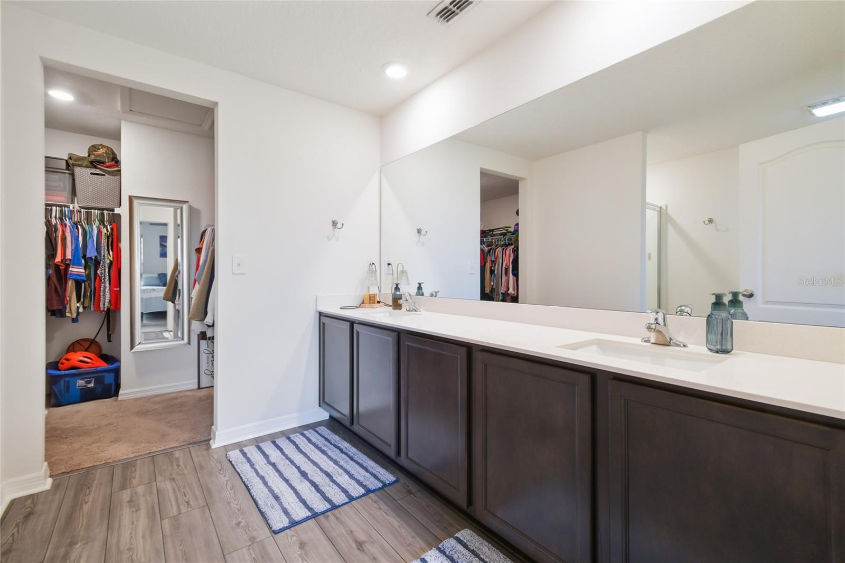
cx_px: 422
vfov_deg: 77.3
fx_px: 352
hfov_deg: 100.4
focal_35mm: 15
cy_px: 282
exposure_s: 1/2
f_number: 7.1
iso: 100
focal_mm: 10
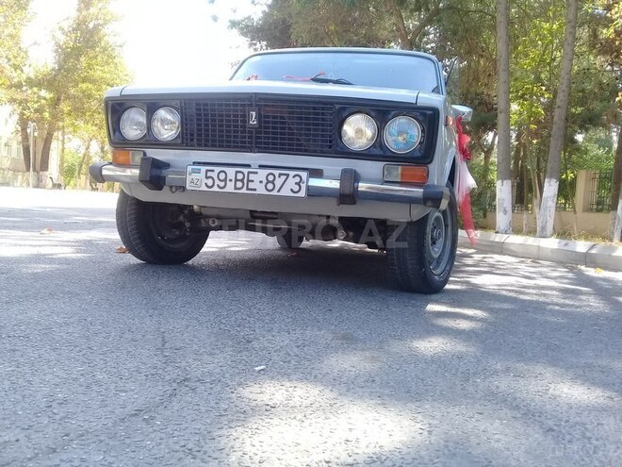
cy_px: 234
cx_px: 311
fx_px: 557
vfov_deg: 45.4
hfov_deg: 58.4
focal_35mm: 31
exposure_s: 1/173
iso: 50
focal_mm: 3.3
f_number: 2.2
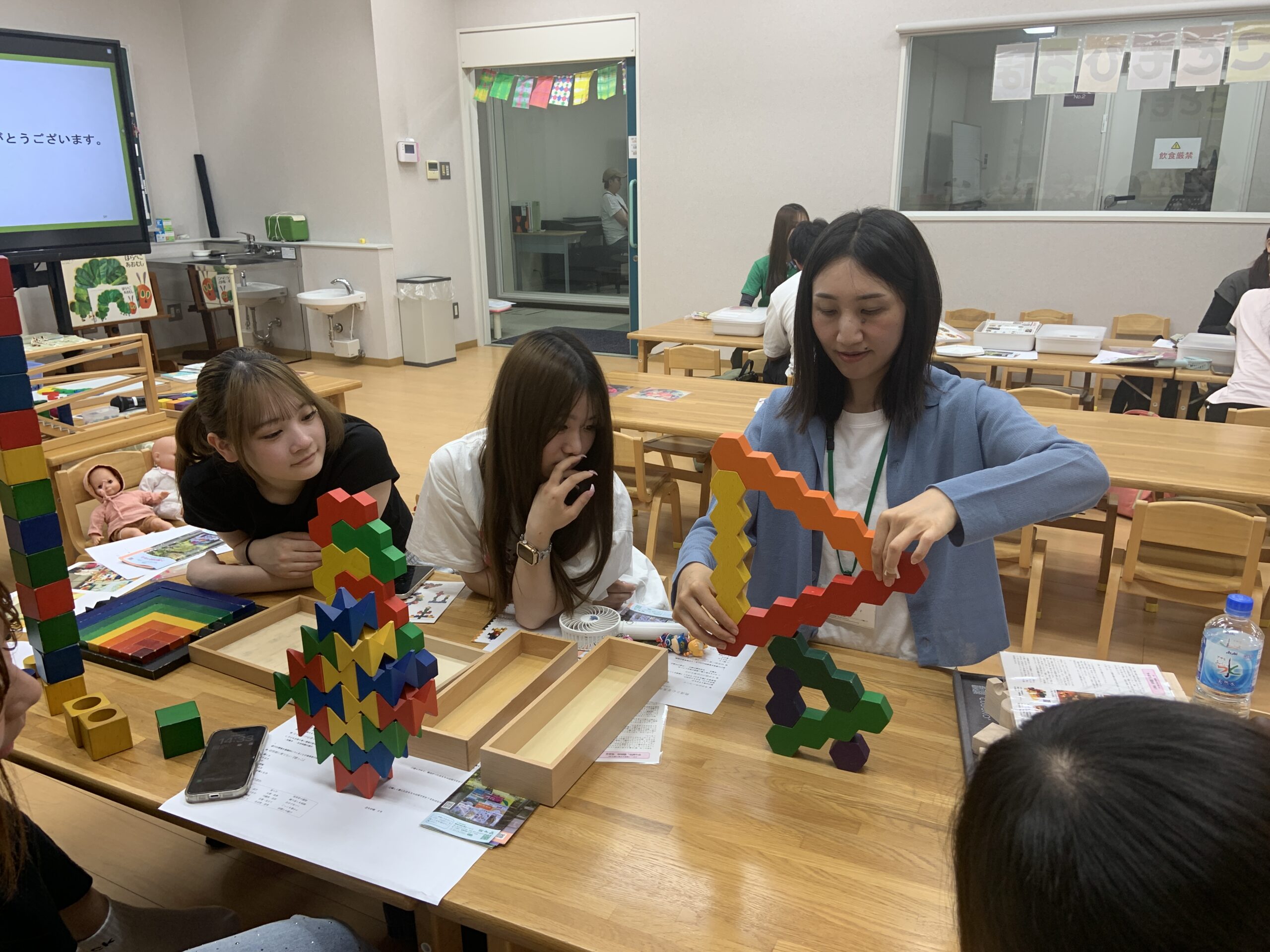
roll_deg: +0.7
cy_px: 476
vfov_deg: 53.1
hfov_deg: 67.3
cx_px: 635
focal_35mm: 26
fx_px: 954
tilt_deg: -17.9
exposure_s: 1/90
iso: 64
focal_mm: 4.25
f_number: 1.8
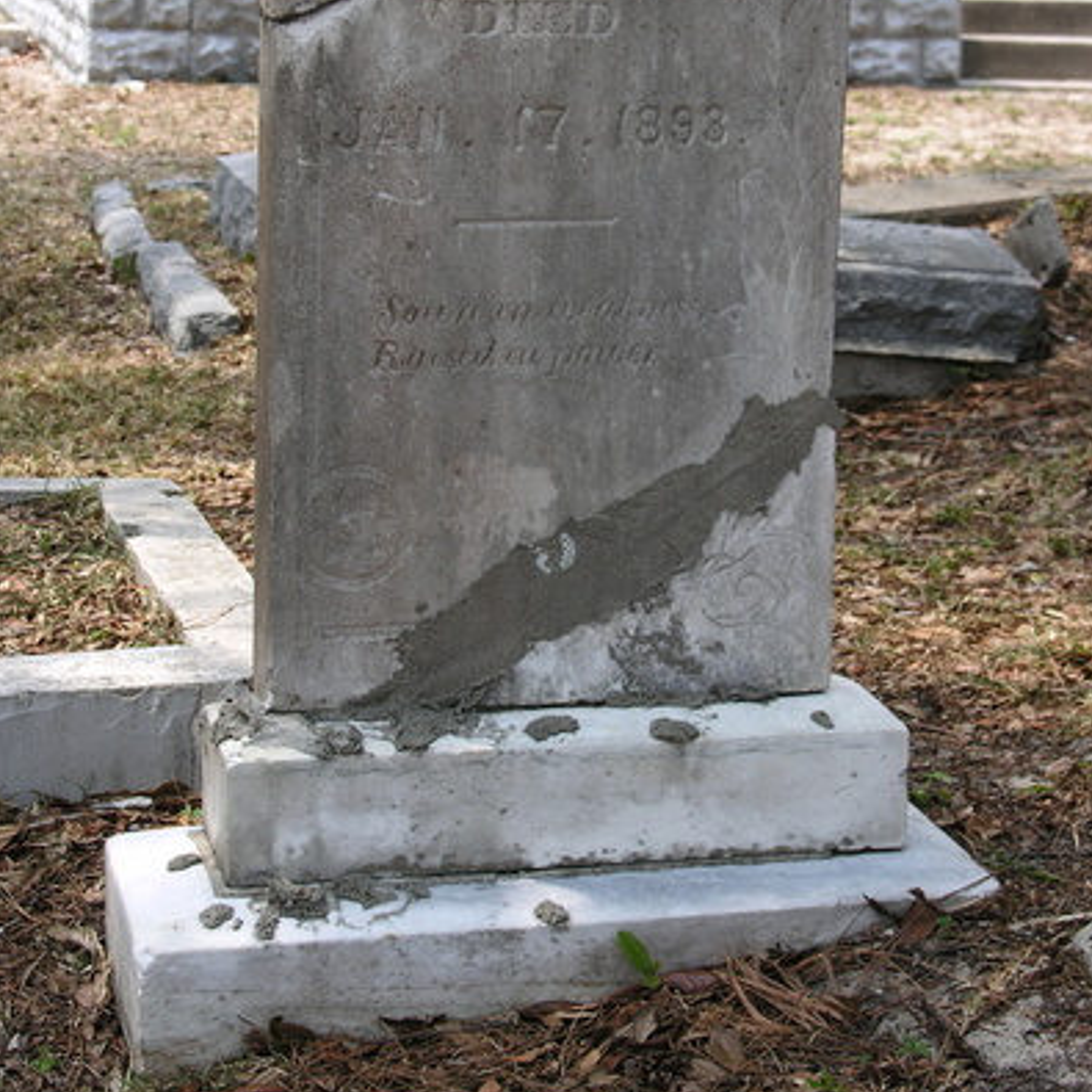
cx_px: 565
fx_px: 3034
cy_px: 382
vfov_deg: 20.3
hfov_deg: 20.4
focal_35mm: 85
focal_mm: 16.4
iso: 50
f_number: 3.6
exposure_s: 1/220
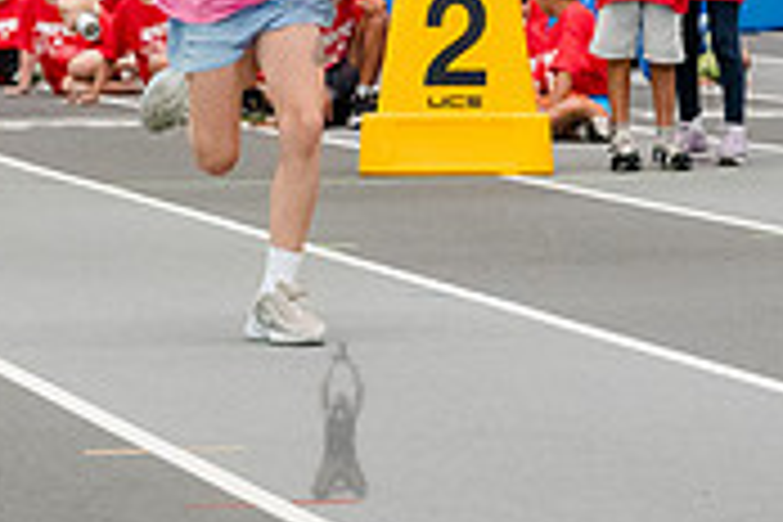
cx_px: 338
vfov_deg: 4.7
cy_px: -16
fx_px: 6372
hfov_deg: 7.0
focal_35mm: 293
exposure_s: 1/1000
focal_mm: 70
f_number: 4
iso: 6400
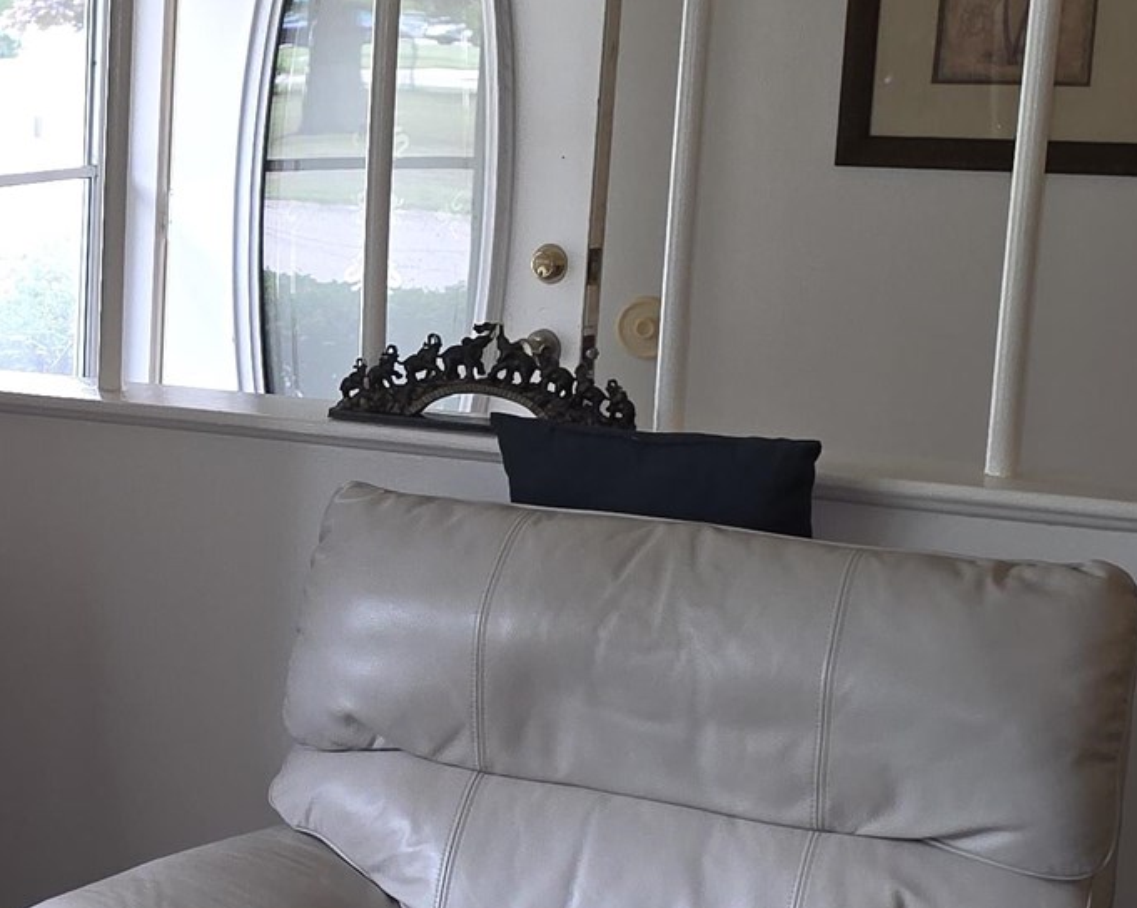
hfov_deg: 23.4
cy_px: 479
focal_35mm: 76
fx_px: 2556
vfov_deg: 20.1
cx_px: -137
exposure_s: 1/40
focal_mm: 6.3
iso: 125
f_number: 1.7
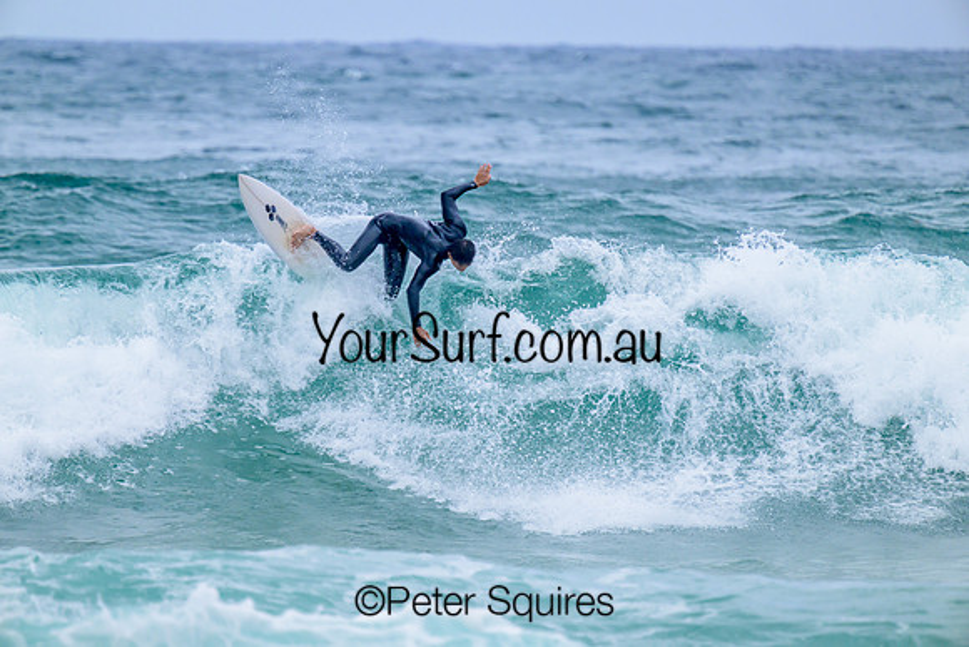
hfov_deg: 3.7
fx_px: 15076
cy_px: 324
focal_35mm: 560
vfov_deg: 2.5
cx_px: 484
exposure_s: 1/2000
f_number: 8
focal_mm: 560
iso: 640
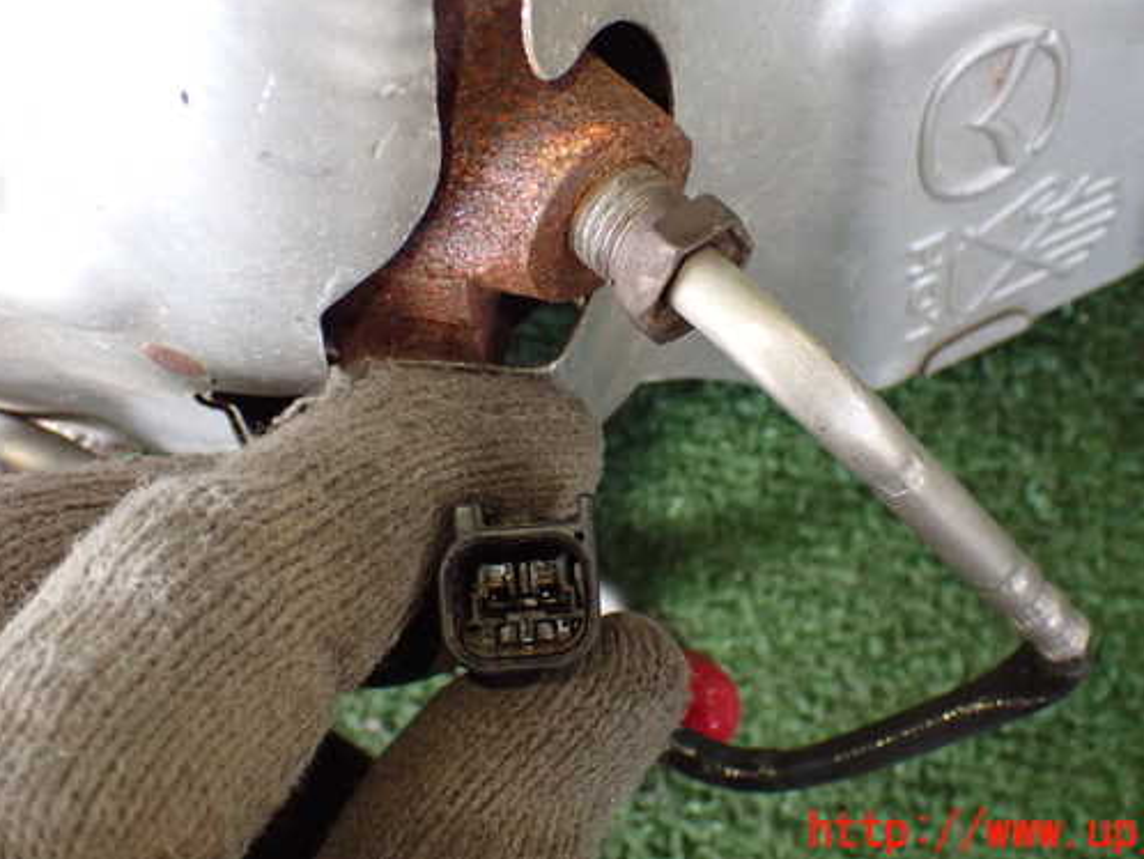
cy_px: 345
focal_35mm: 53
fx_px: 1752
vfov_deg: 27.5
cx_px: 639
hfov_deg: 36.1
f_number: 2.9
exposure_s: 1/160
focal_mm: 7.84
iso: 800
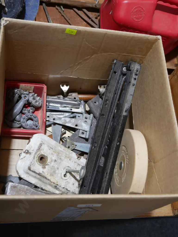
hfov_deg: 32.9
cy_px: 118
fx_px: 301
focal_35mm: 44
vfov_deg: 42.9
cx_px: 89
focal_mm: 22
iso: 400
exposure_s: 1/60
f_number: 4.7
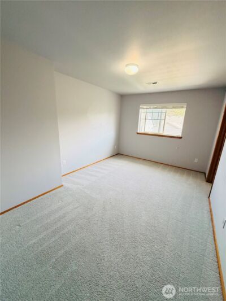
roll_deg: -1.0
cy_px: 150
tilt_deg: -16.2
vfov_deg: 102.1
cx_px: 113
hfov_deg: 85.7
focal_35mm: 14
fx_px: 122
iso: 200
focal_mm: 2.22
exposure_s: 1/120
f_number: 2.2
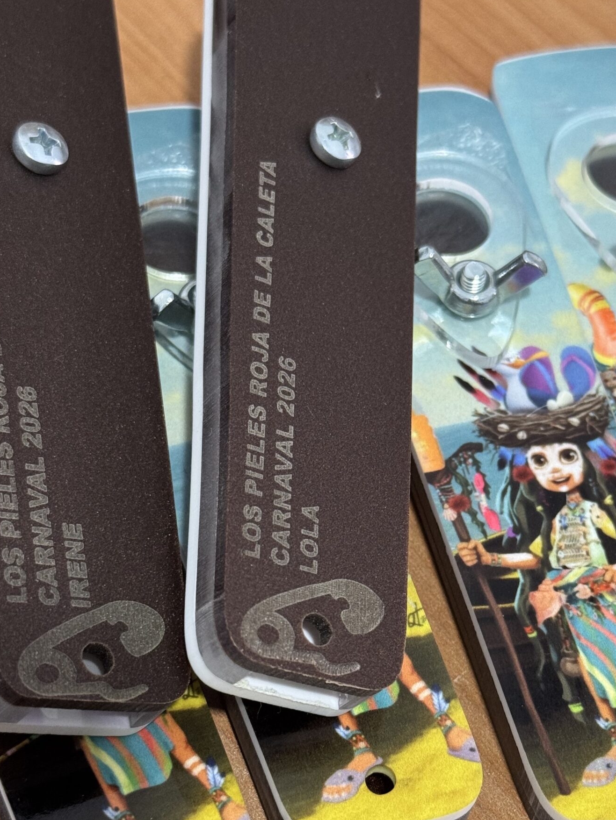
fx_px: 1660
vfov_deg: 27.7
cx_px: 384
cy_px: 488
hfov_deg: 21.0
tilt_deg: -56.6
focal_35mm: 70
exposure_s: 1/50
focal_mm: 6.76
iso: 250
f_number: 1.78
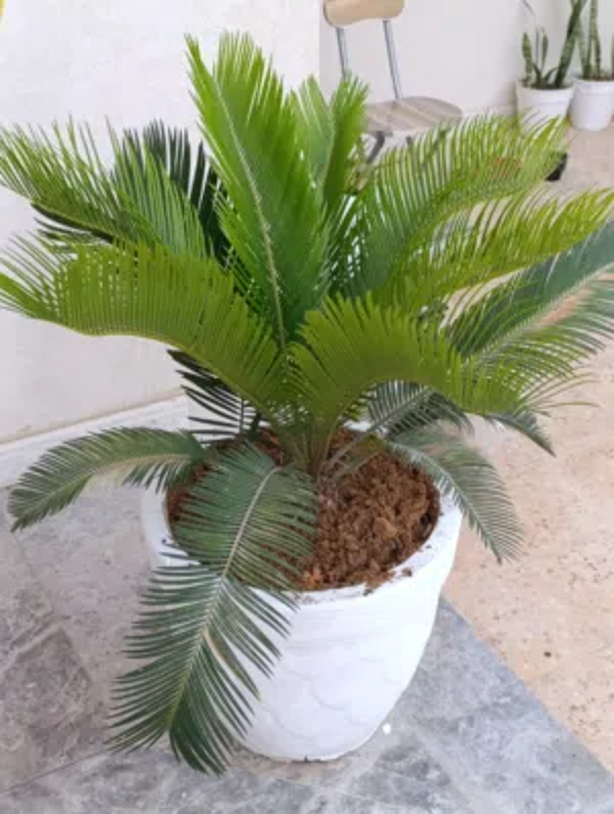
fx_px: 1084
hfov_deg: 31.6
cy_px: 407
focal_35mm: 46
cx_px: 307
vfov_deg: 41.2
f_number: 1.6
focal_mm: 6.14
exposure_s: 1/99.9
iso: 500
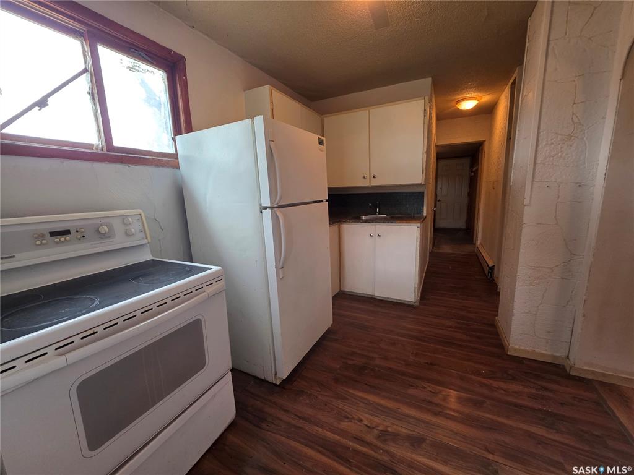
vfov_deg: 89.9
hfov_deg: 106.2
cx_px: 317
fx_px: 238
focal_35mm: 13
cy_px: 238
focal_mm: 2.2
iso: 200
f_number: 1.9
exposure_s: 1/60
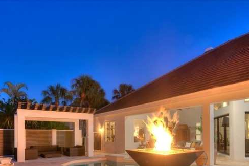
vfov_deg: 51.2
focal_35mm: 23
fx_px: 159
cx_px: 122
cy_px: 136
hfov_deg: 76.1
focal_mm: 14
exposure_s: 5
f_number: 13
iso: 400
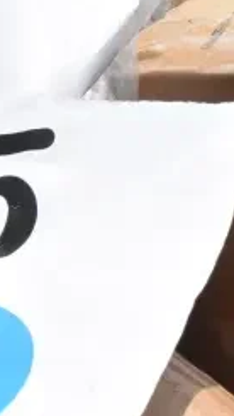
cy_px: 194
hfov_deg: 12.5
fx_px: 948
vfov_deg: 24.7
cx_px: -226
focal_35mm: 86
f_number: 25
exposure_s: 1/3200
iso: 6400
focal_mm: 22
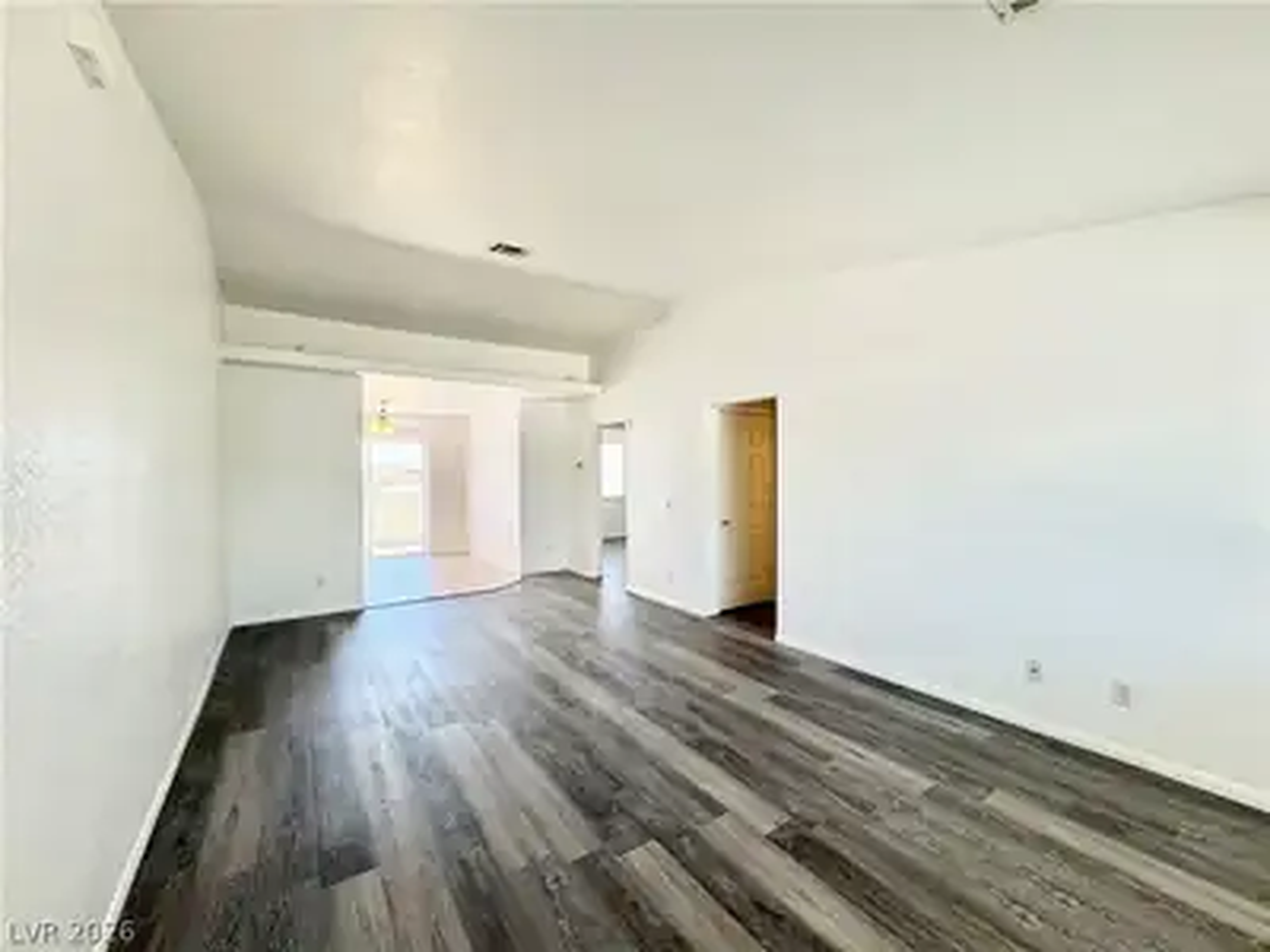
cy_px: 476
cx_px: 635
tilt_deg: -1.1
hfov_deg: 102.1
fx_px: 514
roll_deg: +0.2
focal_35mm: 14
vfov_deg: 85.7
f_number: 2.2
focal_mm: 2.22
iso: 64
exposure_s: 1/120
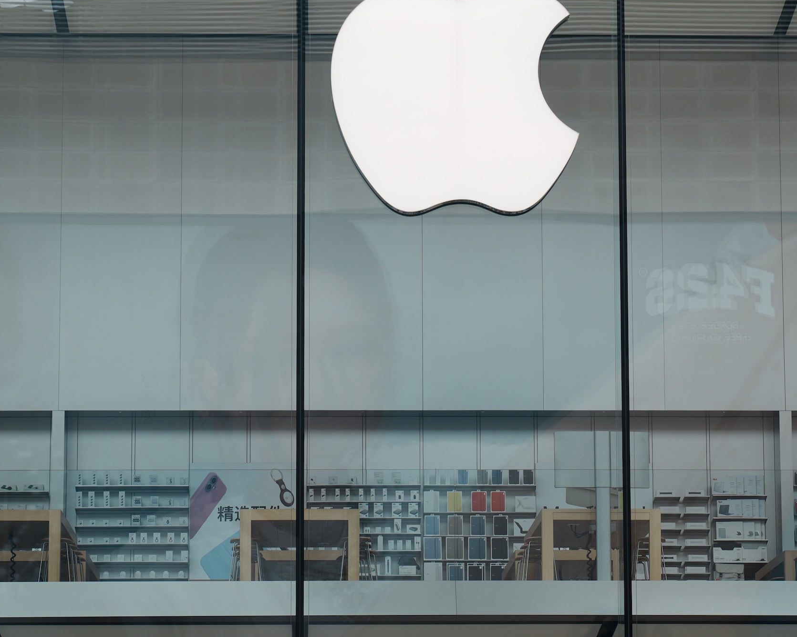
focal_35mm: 166
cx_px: 454
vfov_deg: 9.3
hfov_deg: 11.6
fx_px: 3927
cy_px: 230
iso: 64
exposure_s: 1/200
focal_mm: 102.9
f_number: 7.1
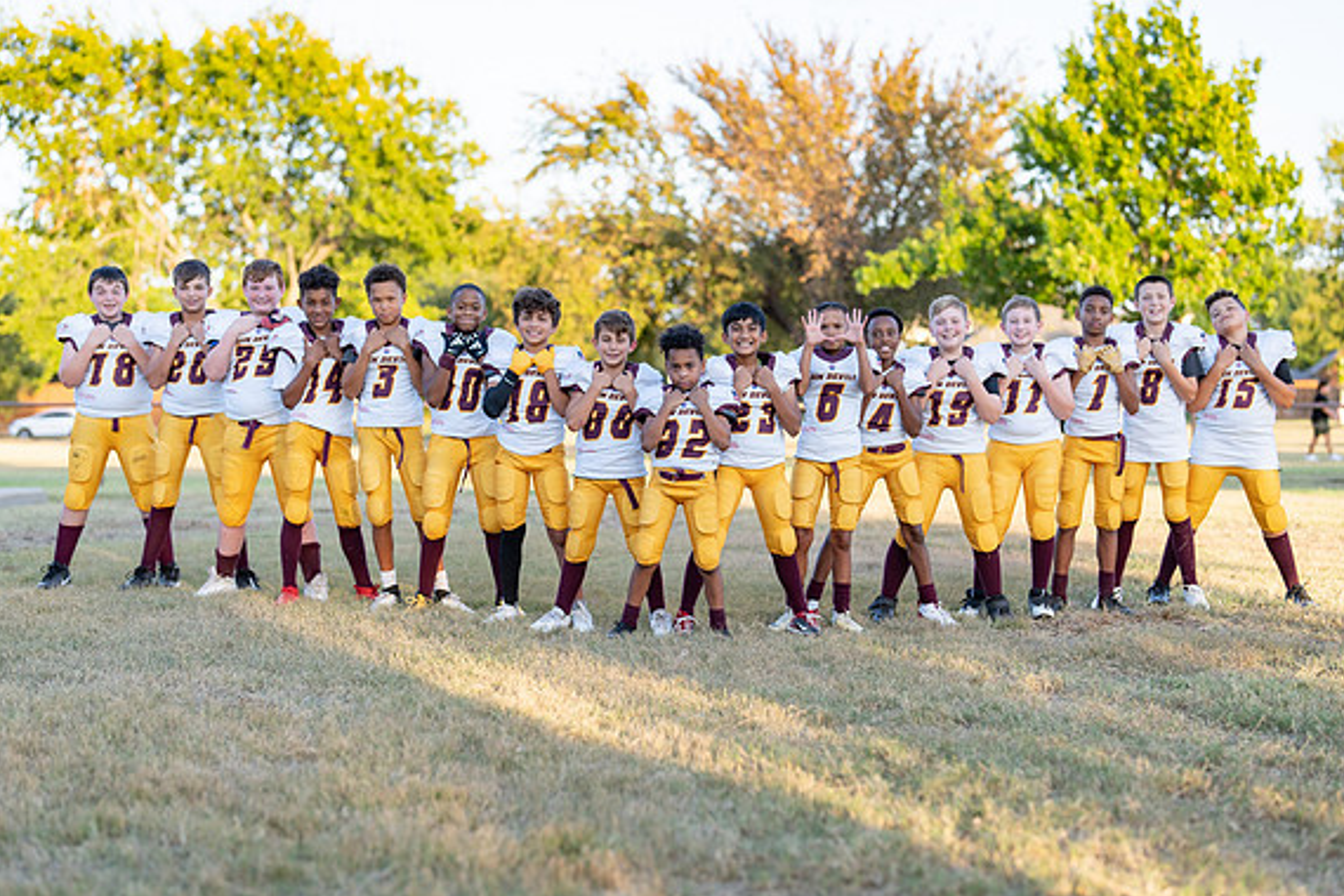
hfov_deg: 33.4
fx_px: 2240
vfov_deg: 22.6
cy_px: 450
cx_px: 699
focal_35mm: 60
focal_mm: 50
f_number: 1.6
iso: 100
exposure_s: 1/800
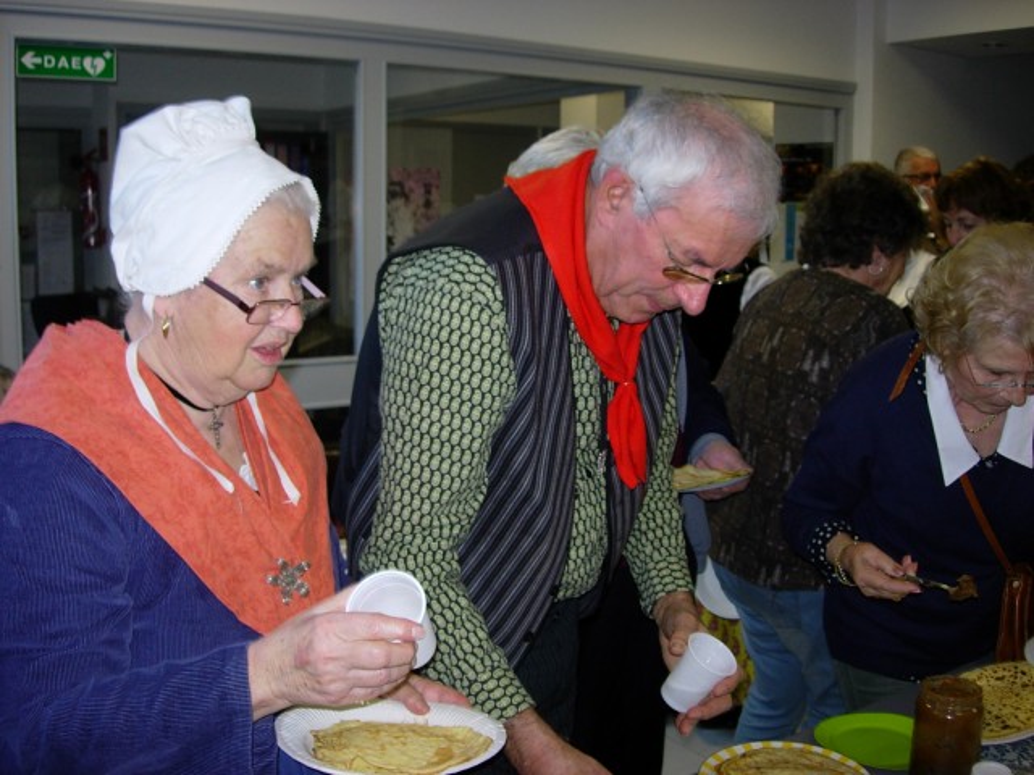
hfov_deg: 49.0
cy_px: 388
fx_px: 1135
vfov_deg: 37.7
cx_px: 517
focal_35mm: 38
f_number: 2.8
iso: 79
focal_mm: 7.8
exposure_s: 1/64
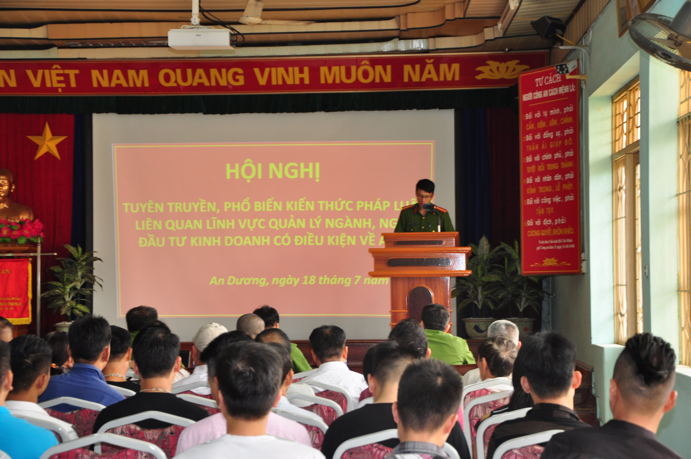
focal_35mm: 78
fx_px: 1495
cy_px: 230
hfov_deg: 26.0
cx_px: 346
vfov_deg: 17.4
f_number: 5
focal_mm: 52
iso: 400
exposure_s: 1/20
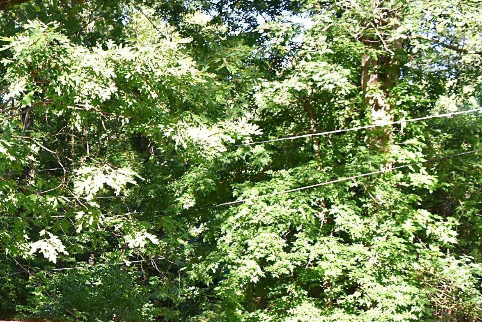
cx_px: 43
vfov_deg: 19.2
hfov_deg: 28.1
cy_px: 315
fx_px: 924
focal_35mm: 69
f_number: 5
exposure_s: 1/250
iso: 400
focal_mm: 18
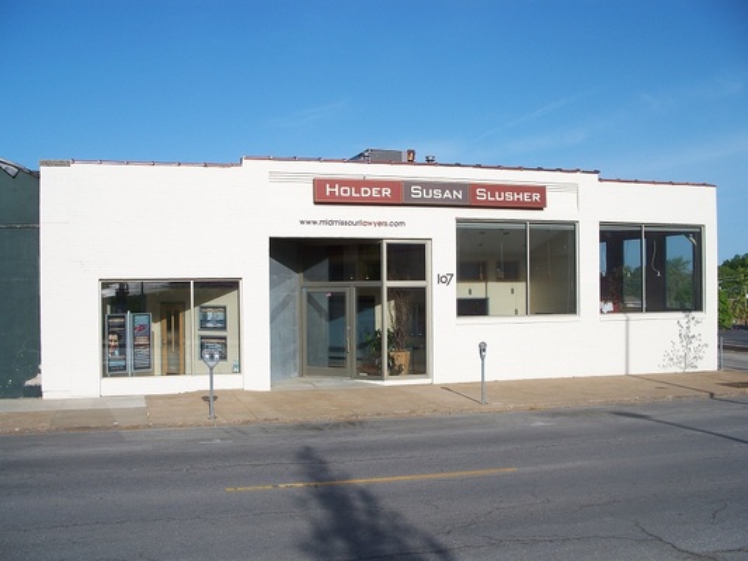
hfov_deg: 50.1
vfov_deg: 38.7
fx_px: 800
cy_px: 280
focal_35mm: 37
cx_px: 374
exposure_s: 1/800
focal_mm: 7.8
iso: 64
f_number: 4
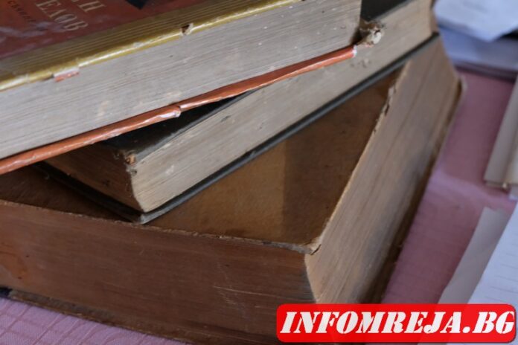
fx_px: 1007
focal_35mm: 70
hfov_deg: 28.8
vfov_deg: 19.5
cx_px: 259
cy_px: 172
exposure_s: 1/15
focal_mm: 46.7
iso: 3200
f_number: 5.6
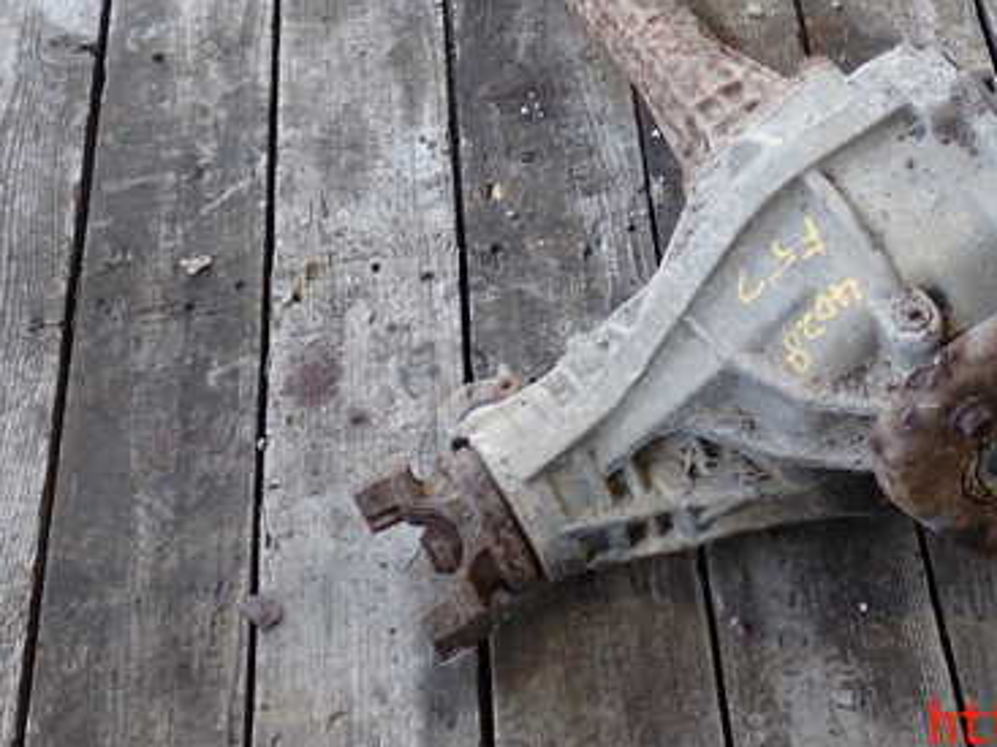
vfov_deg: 21.6
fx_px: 1929
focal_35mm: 67
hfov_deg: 28.6
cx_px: 728
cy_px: 149
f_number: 2.8
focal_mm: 7.31
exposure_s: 1/80
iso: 200
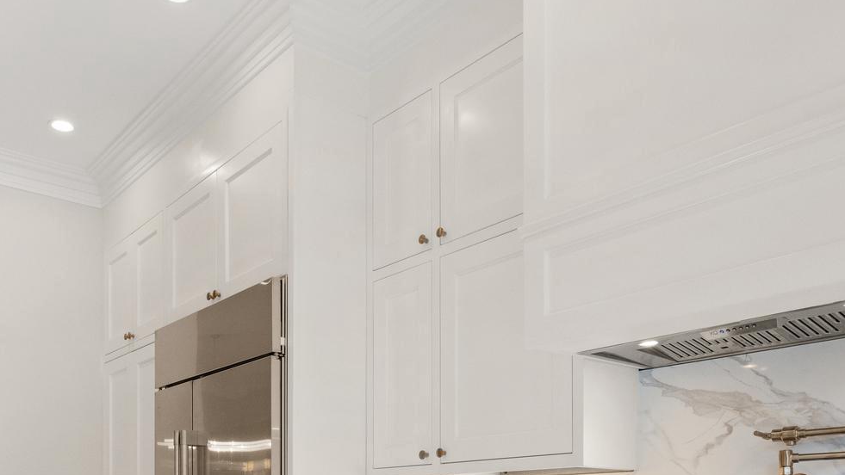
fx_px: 784
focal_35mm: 35
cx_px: 385
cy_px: 543
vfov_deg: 29.8
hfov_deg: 56.5
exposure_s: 1/25
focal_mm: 16
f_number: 8
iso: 800
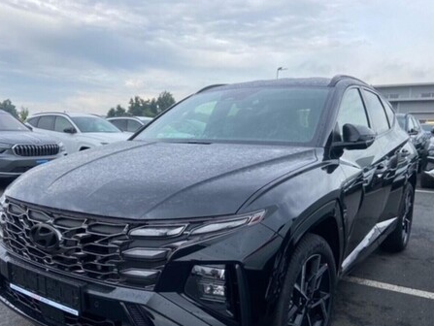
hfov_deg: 56.5
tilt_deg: -9.1
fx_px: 402
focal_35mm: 32
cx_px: 183
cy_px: 199
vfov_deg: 43.9
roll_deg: -1.4
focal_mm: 4.25
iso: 32
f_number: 1.8
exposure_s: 1/681
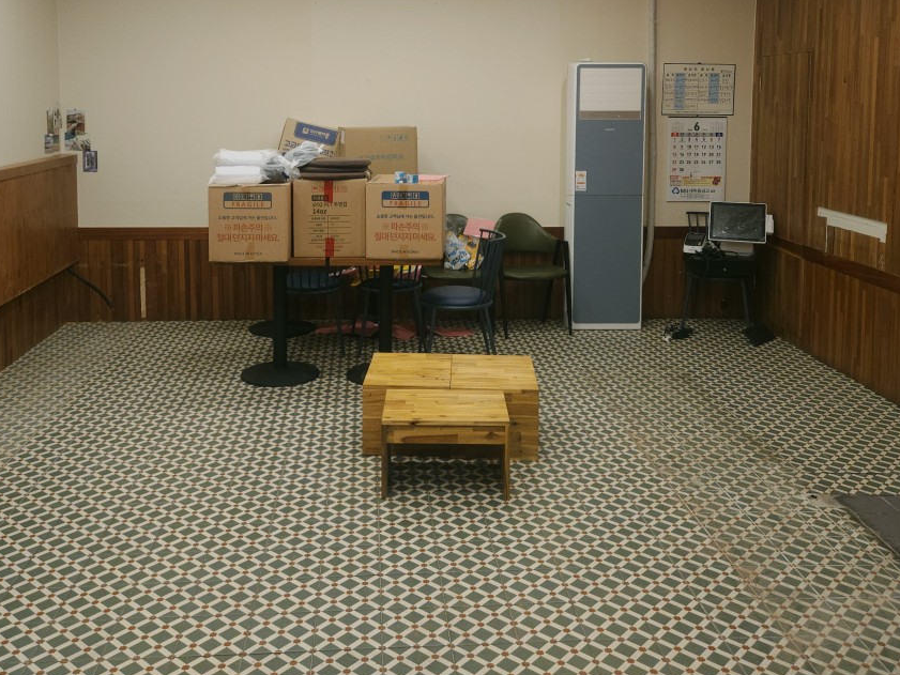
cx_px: 414
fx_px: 910
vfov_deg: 39.6
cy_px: 167
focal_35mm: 35
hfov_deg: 52.6
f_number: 1.8
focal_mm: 5.4
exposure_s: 1/60
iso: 160
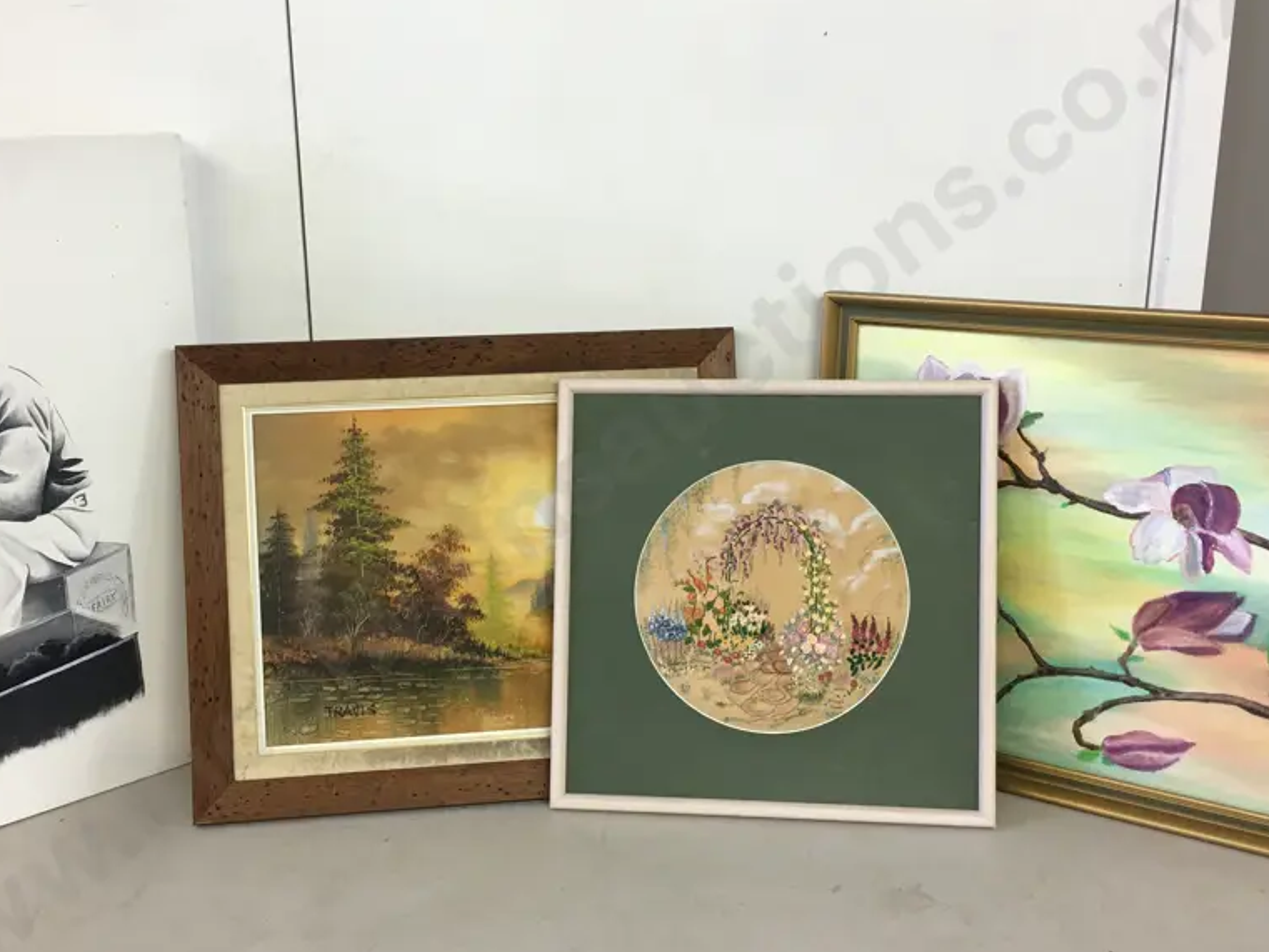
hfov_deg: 47.8
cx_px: 564
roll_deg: +0.2
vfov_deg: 36.8
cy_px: 497
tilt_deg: -14.5
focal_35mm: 39
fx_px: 1430
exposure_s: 1/17
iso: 32
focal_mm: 4.15
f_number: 2.2
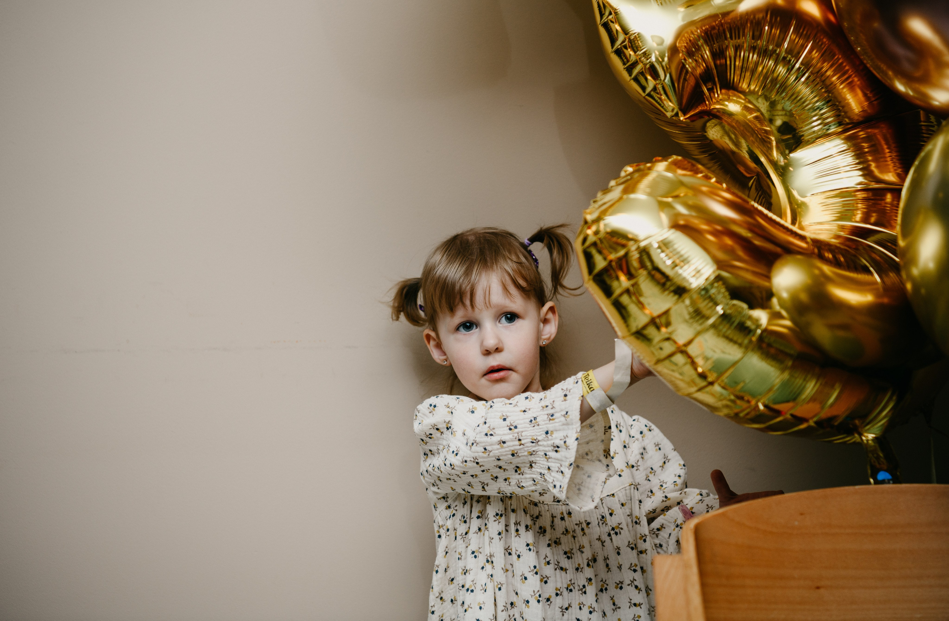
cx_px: 453
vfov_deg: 20.6
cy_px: 290
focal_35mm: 65
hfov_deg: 31.1
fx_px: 1708
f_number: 3.5
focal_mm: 62
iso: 125
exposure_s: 1/160
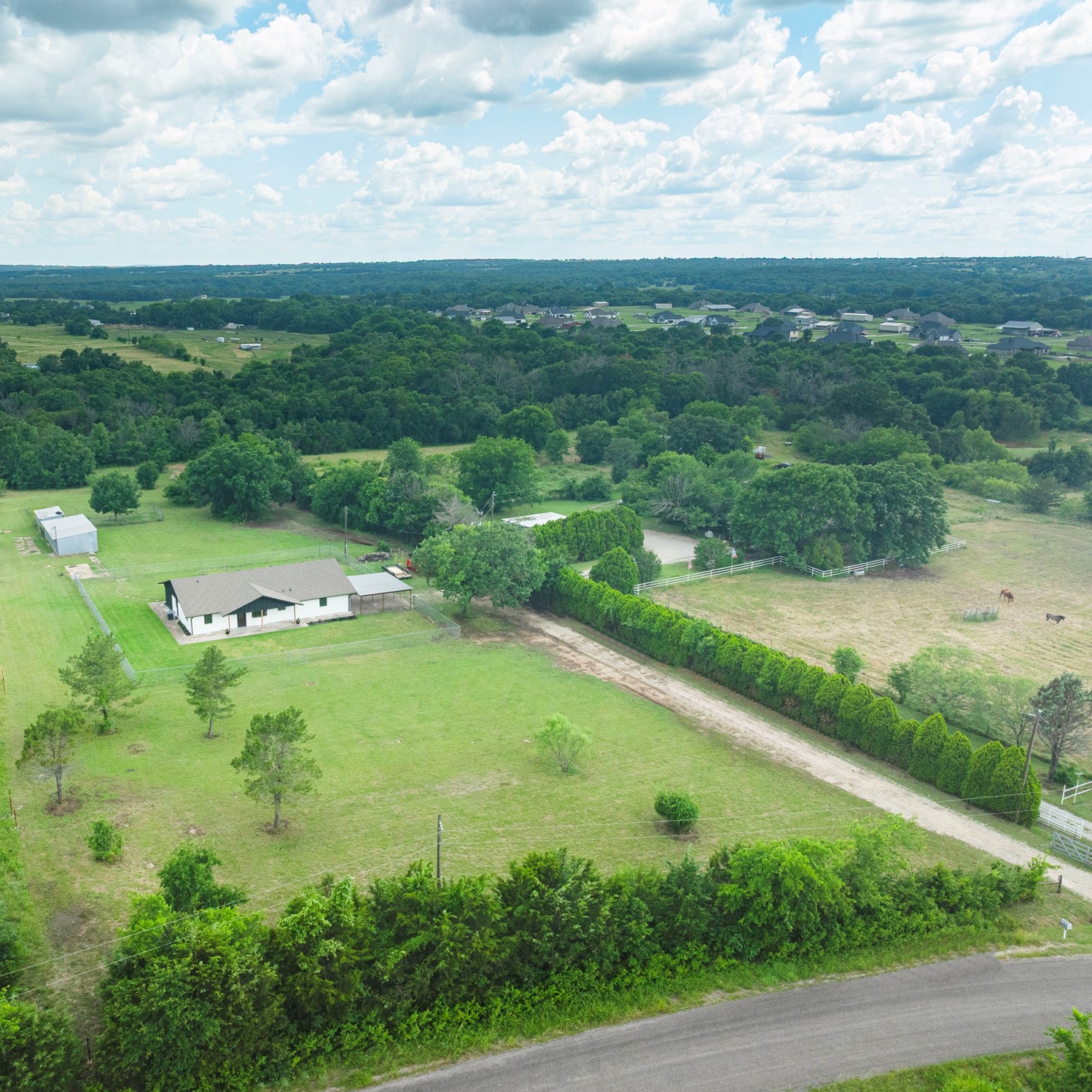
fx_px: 1035
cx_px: 404
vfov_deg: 55.6
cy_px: 550
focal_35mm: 29
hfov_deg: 54.9
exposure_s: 1/200
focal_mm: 12.29
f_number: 7.1
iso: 100
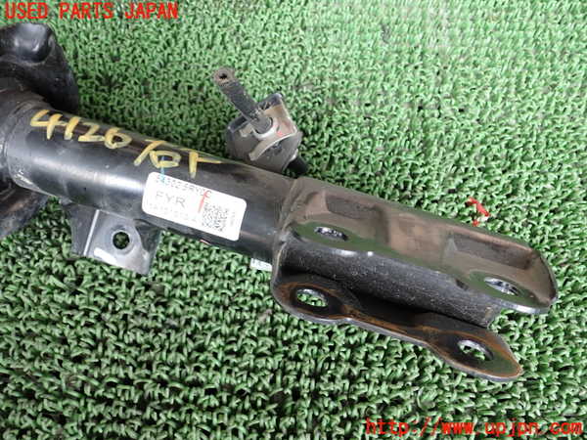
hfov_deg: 60.0
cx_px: 294
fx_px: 509
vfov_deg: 46.8
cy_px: 220
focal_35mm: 30
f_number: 2.3
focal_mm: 5.4
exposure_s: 1/40
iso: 200
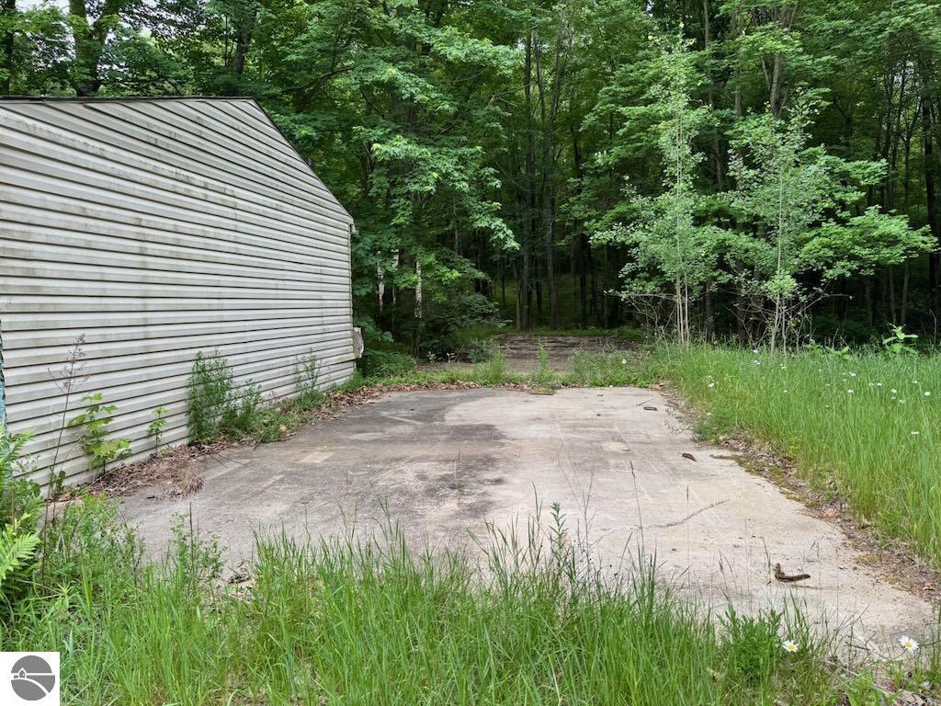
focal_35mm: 24
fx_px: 652
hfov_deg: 71.6
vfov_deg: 56.8
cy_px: 353
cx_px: 470
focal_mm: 6.76
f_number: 1.78
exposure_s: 1/280
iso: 80
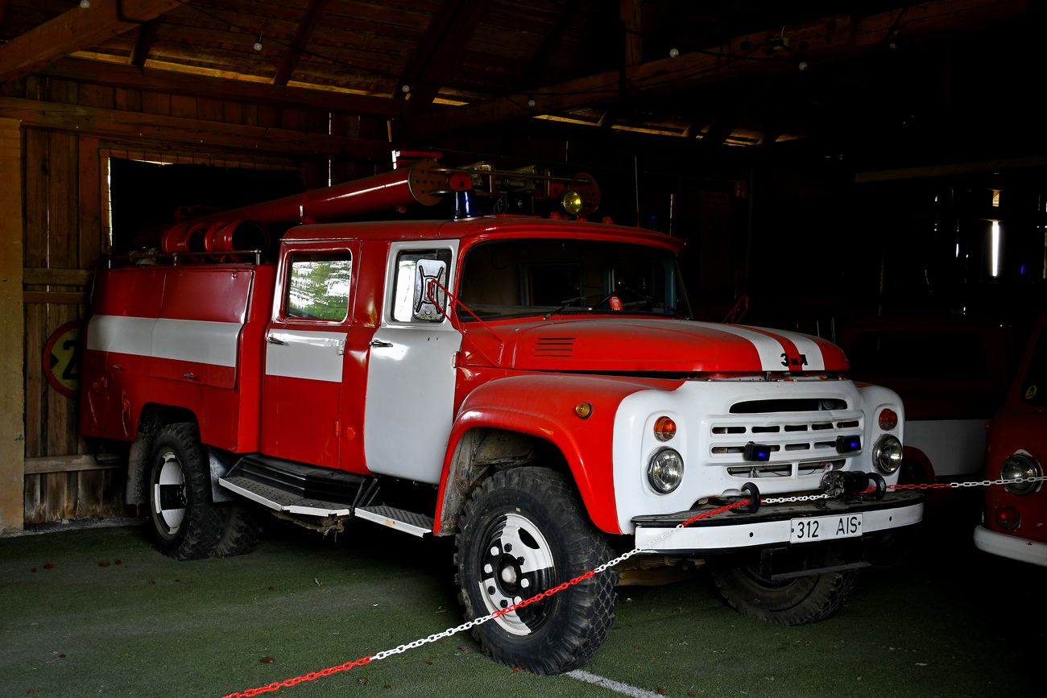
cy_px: 349
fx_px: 1163
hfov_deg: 48.5
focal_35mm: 40
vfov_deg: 33.4
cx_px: 524
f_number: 6.3
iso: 200
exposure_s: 1/40
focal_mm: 27
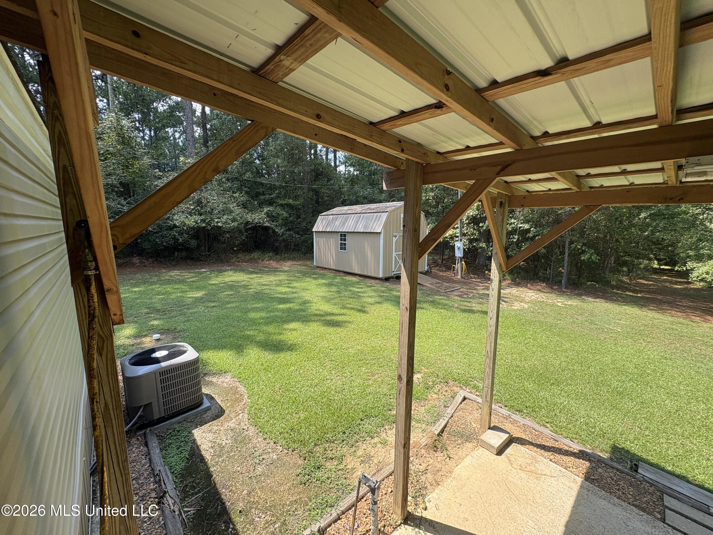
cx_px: 356
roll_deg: +0.2
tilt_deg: -7.9
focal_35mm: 14
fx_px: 288
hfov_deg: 102.1
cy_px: 268
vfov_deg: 85.7
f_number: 2.2
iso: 40
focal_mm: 2.22
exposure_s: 1/412
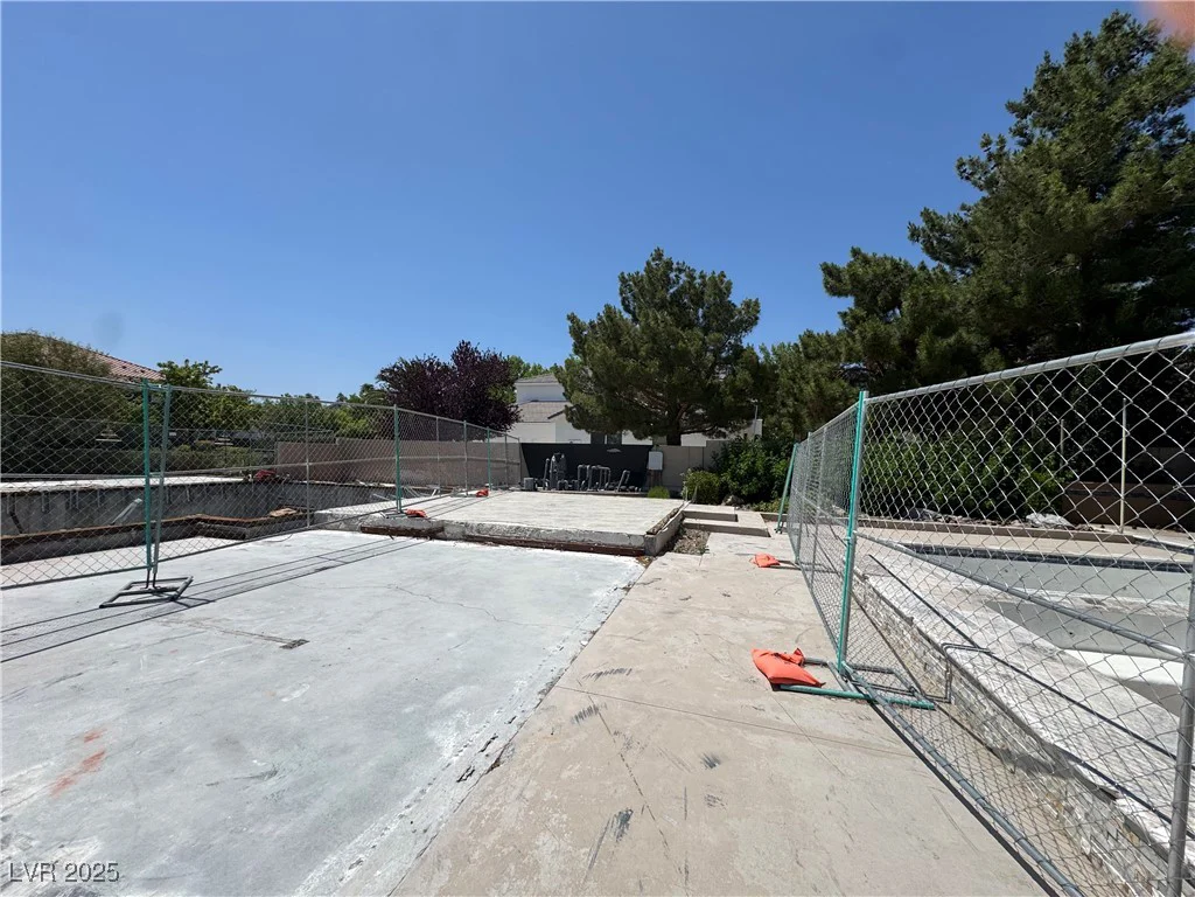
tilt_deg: +0.2
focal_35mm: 14
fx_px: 483
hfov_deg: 102.1
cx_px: 598
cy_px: 448
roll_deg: -1.7
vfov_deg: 85.7
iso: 50
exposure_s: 1/3906
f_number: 2.2
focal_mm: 2.22
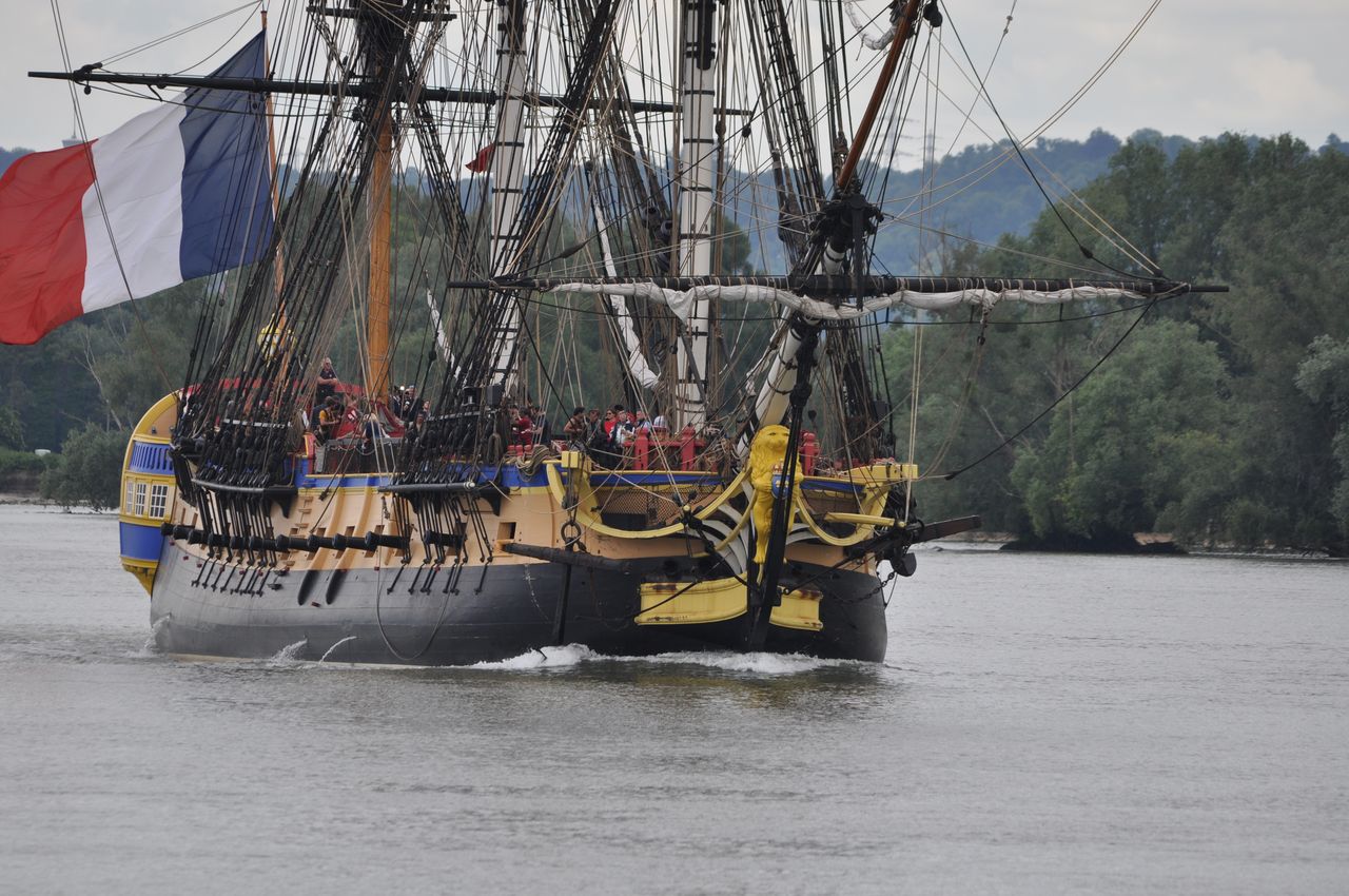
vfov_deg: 2.3
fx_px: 22455
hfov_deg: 3.4
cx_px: 674
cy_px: 448
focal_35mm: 600
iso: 200
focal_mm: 400
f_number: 6.3
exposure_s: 1/500
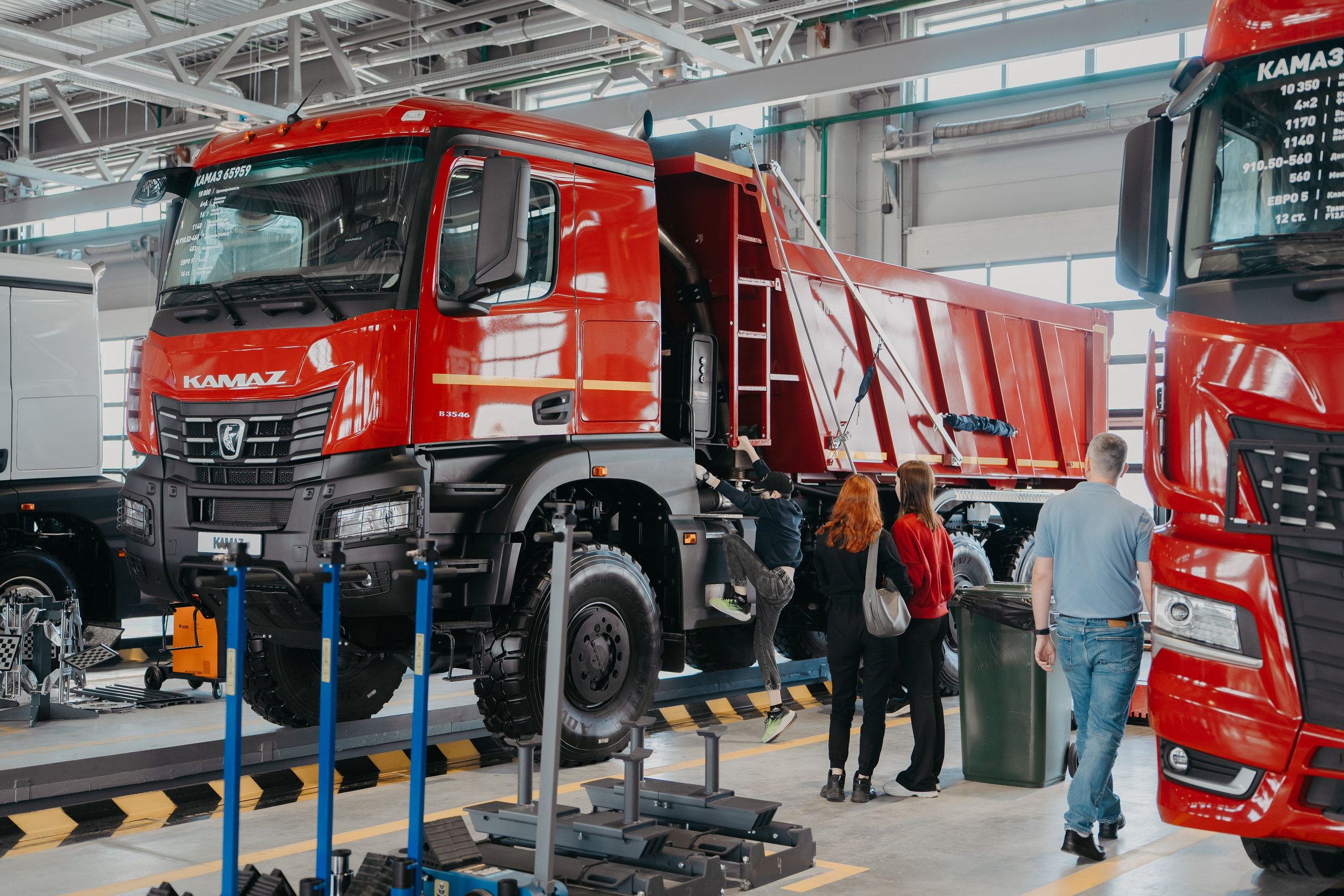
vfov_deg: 31.9
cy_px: 448
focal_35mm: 42
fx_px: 1568
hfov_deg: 46.4
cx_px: 672
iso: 160
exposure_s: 1/125
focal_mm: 42
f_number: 2.2
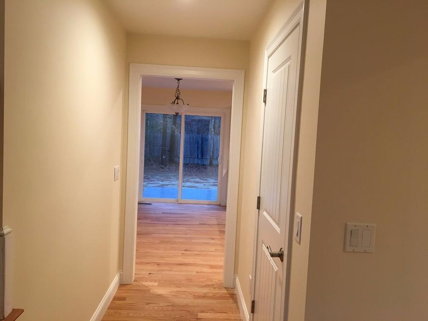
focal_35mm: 29
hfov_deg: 61.7
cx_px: 214
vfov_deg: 48.2
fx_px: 359
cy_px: 160
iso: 80
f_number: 2.2
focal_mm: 4.15
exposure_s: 1/30
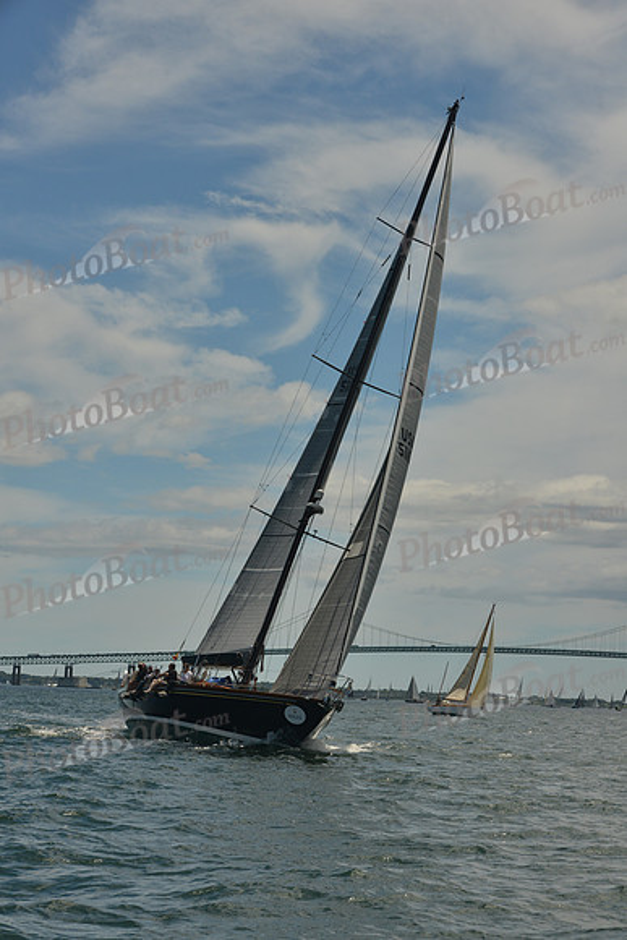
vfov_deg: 28.8
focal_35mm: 70
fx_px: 1828
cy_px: 470
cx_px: 314
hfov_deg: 19.5
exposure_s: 1/800
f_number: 11
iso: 400
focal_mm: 70
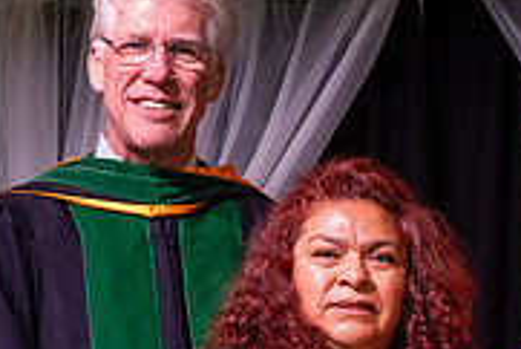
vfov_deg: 6.6
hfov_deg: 9.9
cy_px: 464
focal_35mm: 206
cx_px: 542
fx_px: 2984
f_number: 5.6
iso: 1250
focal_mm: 48
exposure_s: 1/160
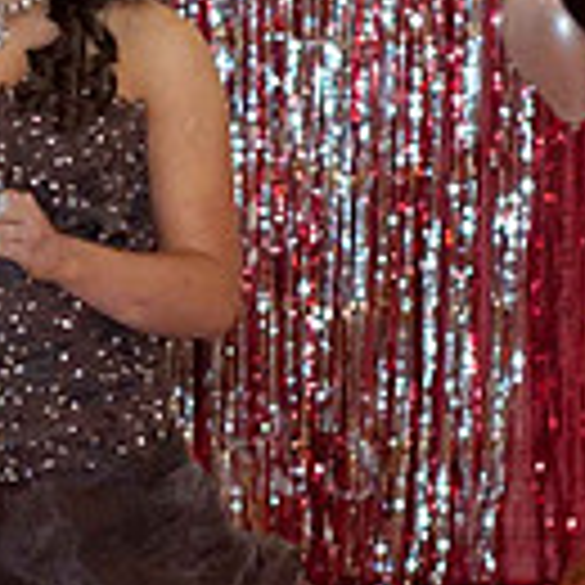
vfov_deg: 7.9
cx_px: -74
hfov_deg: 7.9
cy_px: 518
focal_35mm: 221
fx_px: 4225
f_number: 4
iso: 500
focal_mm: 50
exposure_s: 1/50
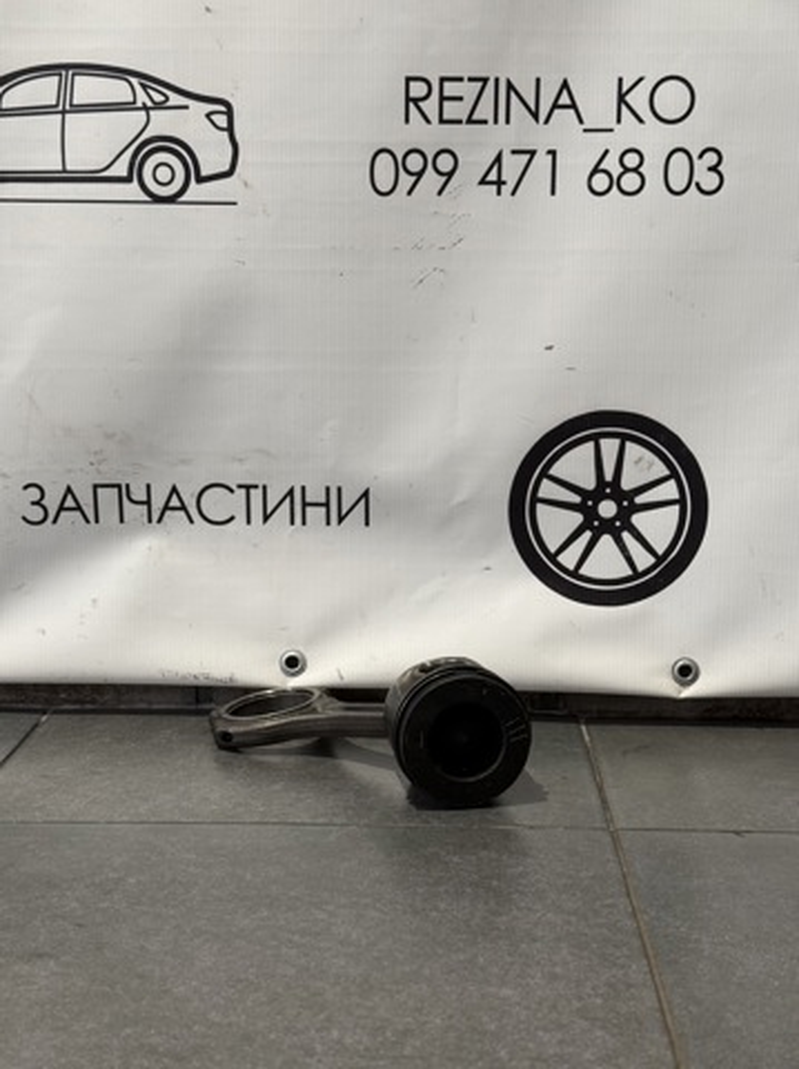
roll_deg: -0.8
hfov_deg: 30.2
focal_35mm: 48
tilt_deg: -11.1
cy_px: 534
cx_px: 400
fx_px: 1480
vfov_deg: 39.7
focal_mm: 6.76
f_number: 1.78
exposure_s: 1/50
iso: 125
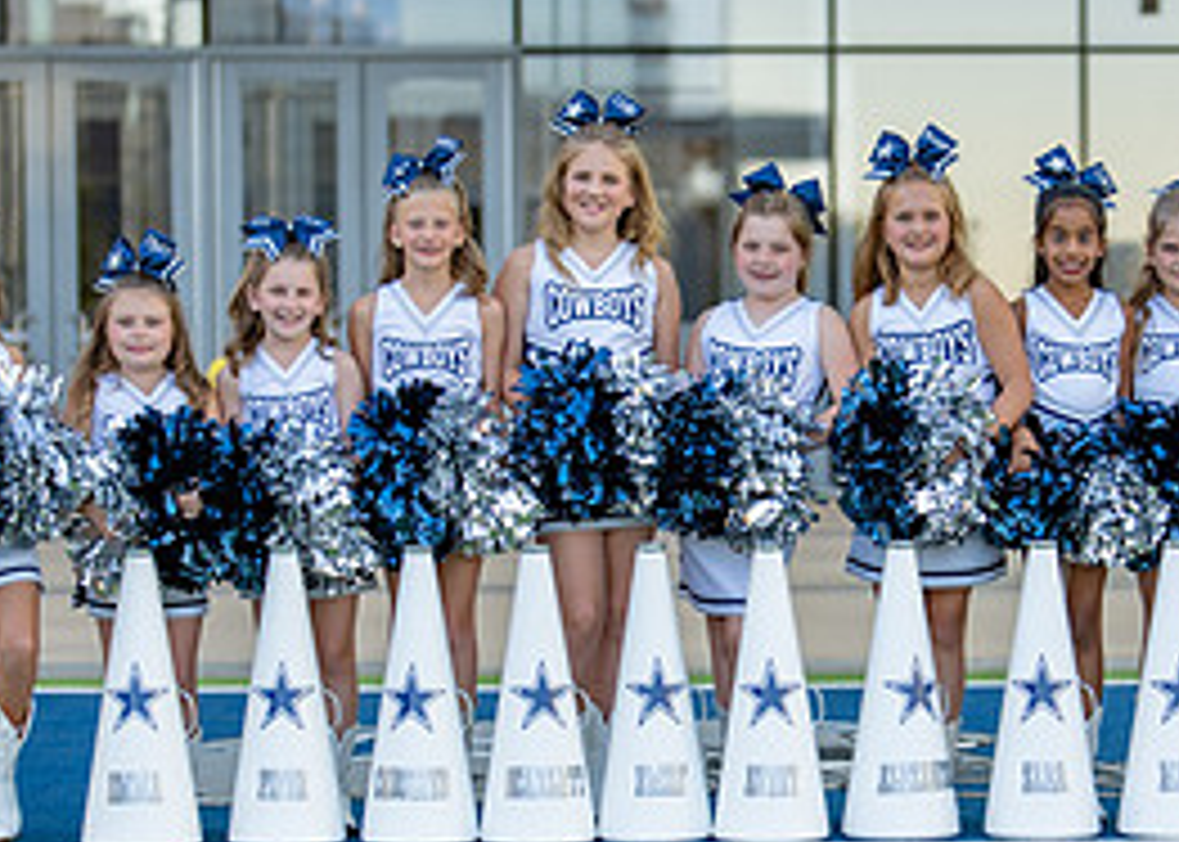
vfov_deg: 10.5
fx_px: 4586
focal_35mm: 137
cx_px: 1024
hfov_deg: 14.5
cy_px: 576
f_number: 1.2
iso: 100
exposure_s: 1/640
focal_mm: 50
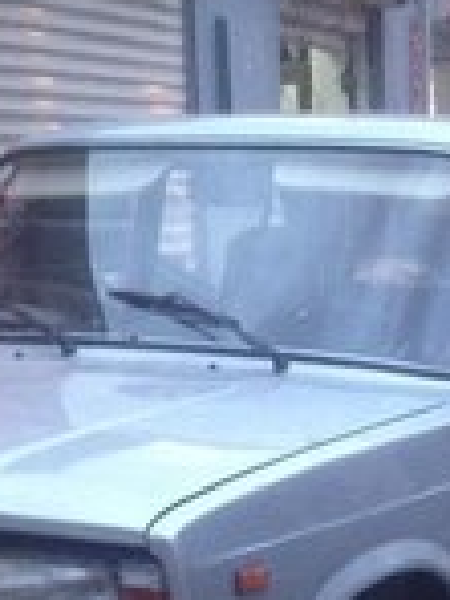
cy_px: 880
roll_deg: -0.7
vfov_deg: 15.6
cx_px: 450
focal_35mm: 117
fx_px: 2028
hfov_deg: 12.5
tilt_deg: -19.0
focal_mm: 4.28
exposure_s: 1/20
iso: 160
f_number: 2.4
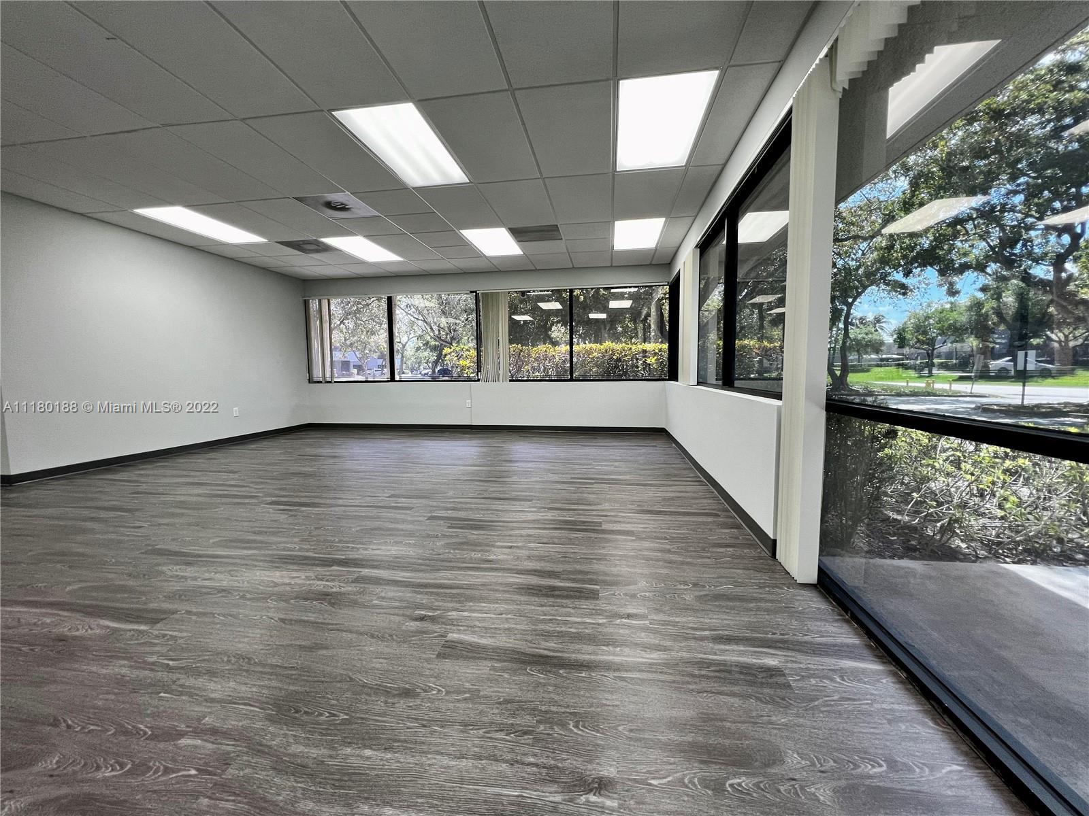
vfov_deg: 89.9
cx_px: 544
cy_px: 408
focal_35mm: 13
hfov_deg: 106.2
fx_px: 409
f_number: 1.8
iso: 100
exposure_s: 1/122
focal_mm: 1.57
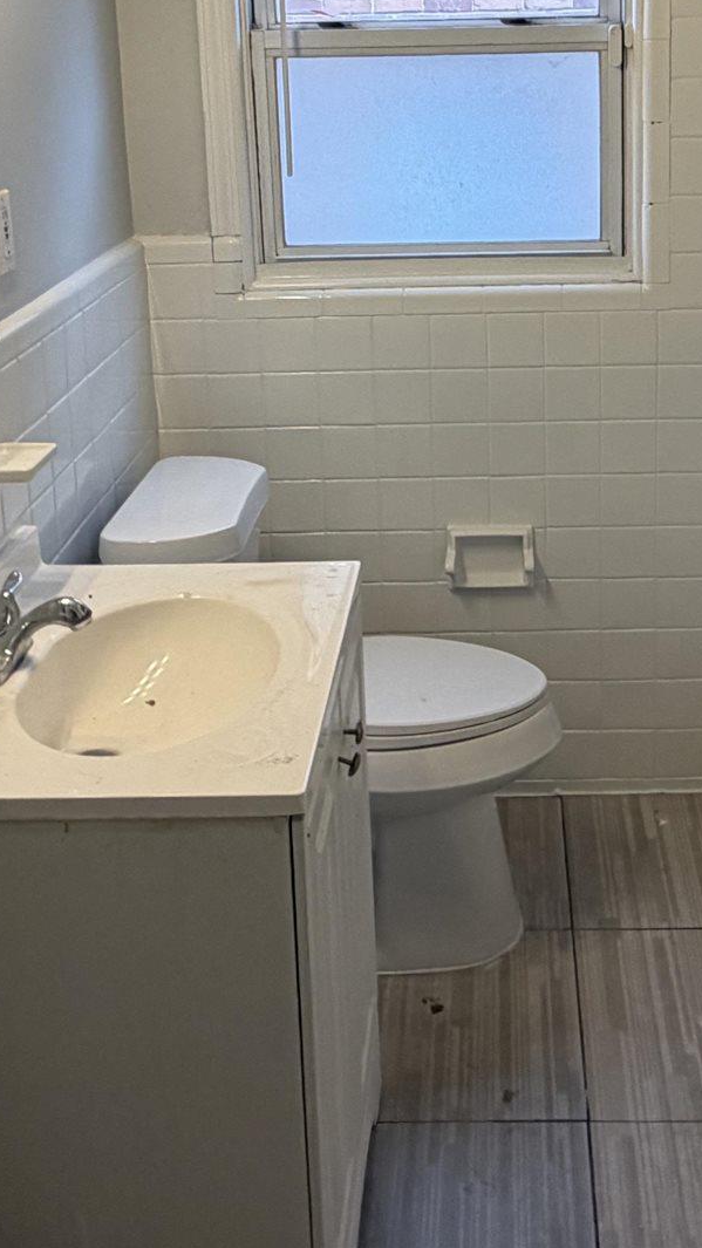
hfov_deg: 26.9
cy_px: 313
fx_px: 1456
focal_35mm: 44
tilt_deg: -11.3
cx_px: 491
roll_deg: +1.8
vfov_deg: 44.8
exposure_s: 1/120
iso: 100
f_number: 2.2
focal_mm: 2.22
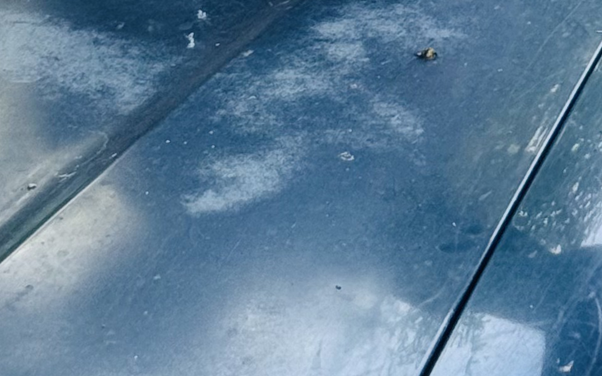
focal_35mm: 213
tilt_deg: -3.0
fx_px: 3495
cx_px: 21
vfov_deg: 5.8
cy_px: -722
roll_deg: +0.0
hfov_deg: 9.8
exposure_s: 1/175
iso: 50
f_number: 1.78
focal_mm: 6.76
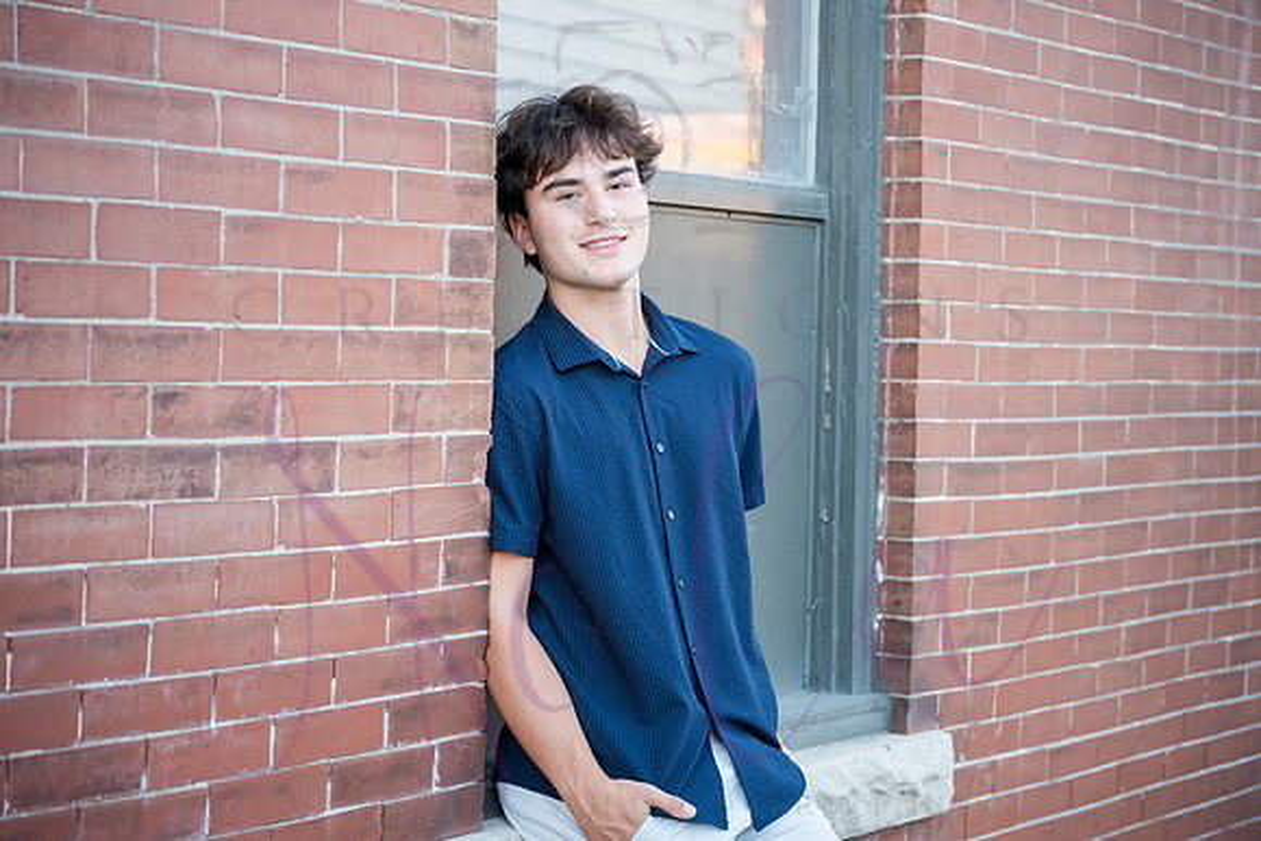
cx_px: 630
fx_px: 2821
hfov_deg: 25.2
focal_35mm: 81
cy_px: 420
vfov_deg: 17.0
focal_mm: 77
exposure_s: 1/640
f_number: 4
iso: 1800
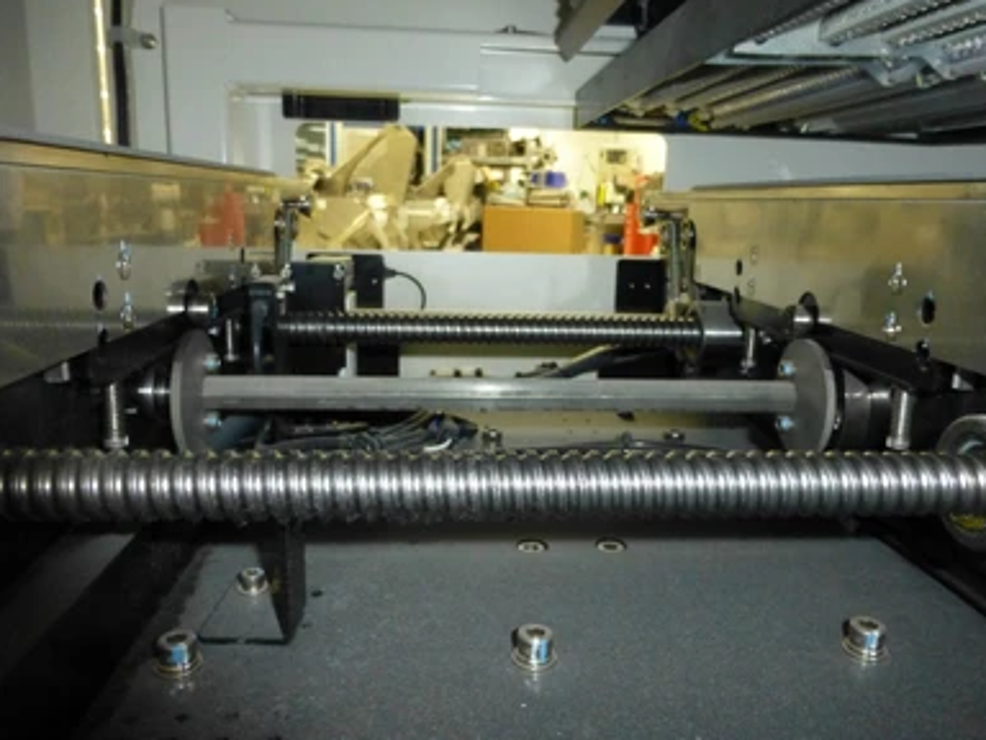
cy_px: 373
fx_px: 712
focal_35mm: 25
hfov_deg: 69.4
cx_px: 511
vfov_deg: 54.9
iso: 800
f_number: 3.3
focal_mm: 4.3
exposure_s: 1/50
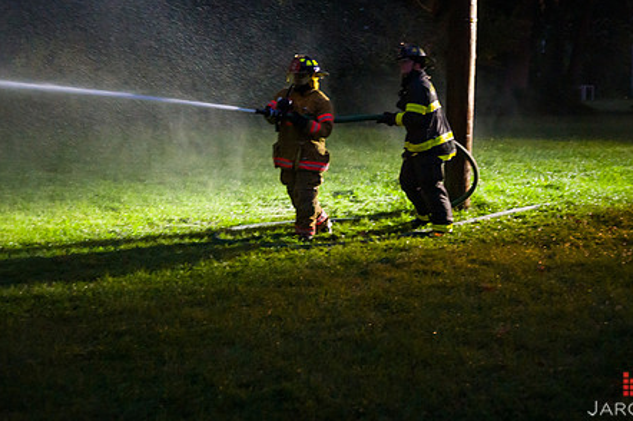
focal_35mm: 63
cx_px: 309
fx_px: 1107
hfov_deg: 31.9
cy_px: 170
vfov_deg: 21.5
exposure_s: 1/200
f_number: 3.2
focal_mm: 48
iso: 6400
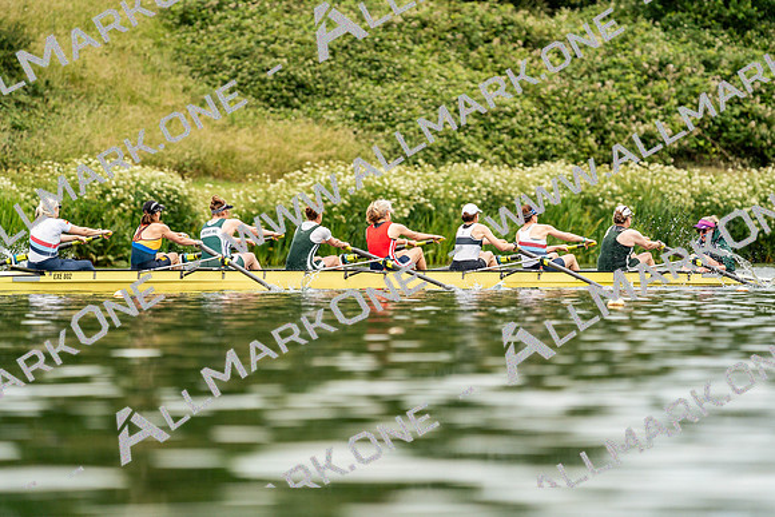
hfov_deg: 4.0
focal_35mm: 512
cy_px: 258
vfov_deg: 2.7
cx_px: 388
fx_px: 11024
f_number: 6.3
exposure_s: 1/2000
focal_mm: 512
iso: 400
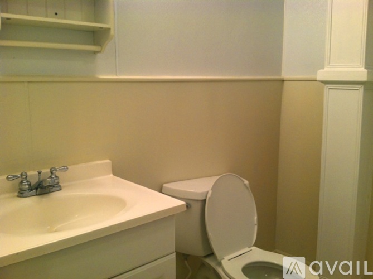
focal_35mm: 35
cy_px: 140
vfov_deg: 40.6
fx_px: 377
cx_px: 186
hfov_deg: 52.7
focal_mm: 3.85
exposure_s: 1/15
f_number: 2.8
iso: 80
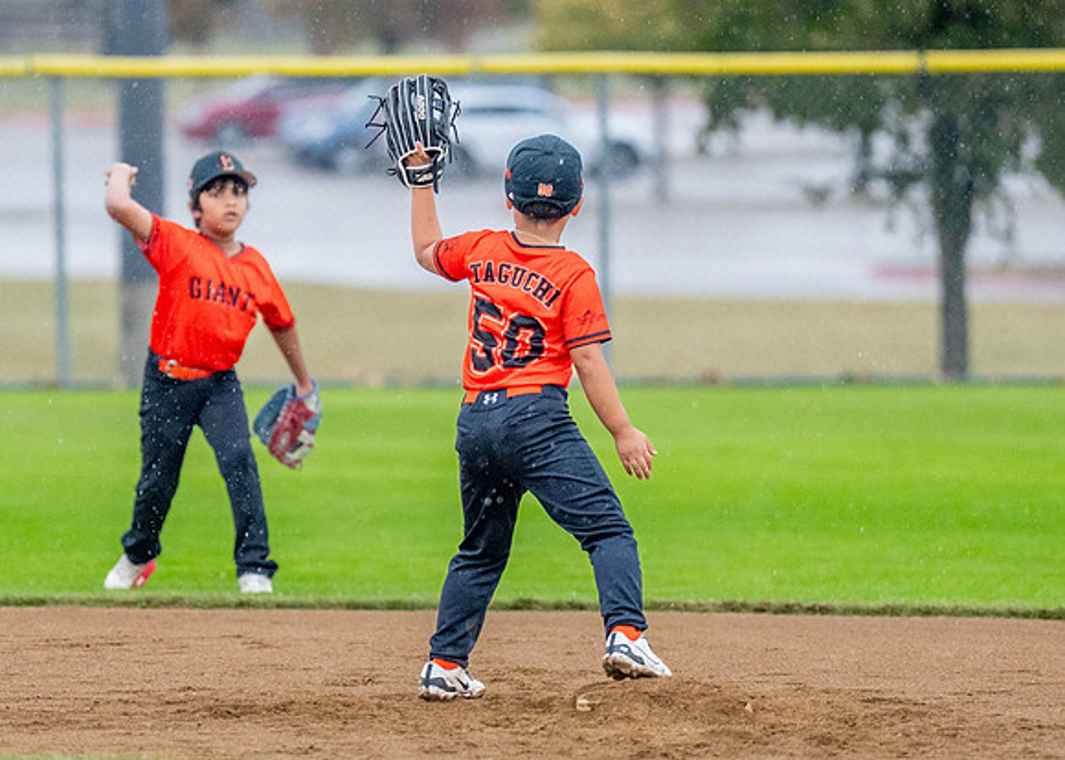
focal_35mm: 428
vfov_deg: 3.4
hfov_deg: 4.7
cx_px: 384
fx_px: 12935
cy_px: 450
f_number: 2.8
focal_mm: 200
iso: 2000
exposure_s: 1/1000
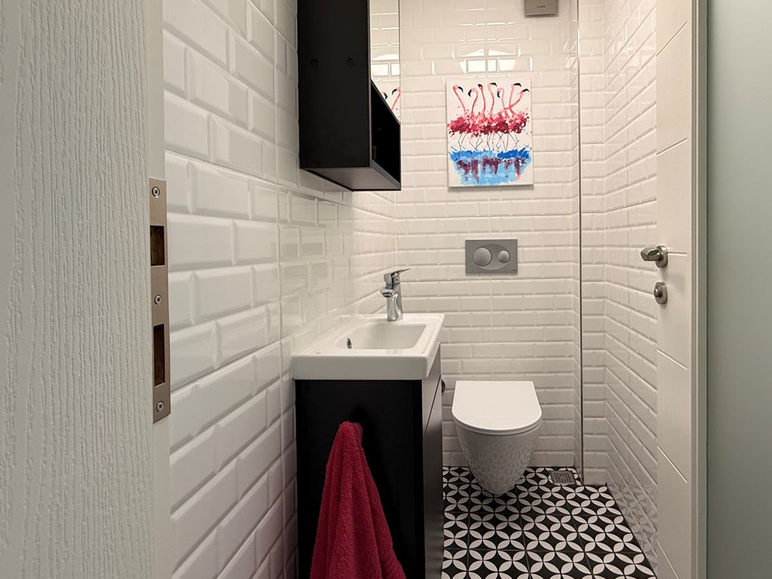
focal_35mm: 19
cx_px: 459
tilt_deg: +0.3
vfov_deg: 68.4
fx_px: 424
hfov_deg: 83.7
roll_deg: +0.1
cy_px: 250
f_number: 2.2
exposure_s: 1/100
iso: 100
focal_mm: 2.22
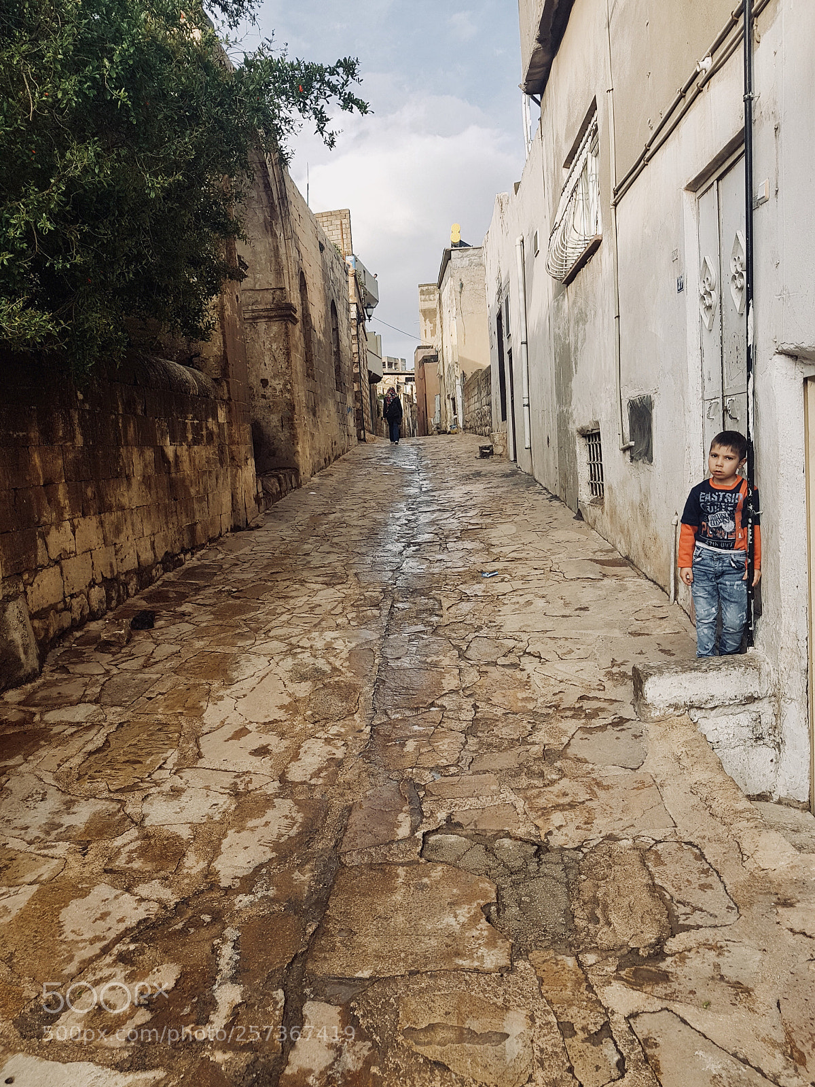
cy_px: 544
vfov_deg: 67.3
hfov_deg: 53.1
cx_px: 408
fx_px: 816
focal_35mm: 26
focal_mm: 4.2
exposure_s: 1/586
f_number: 1.7
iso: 40
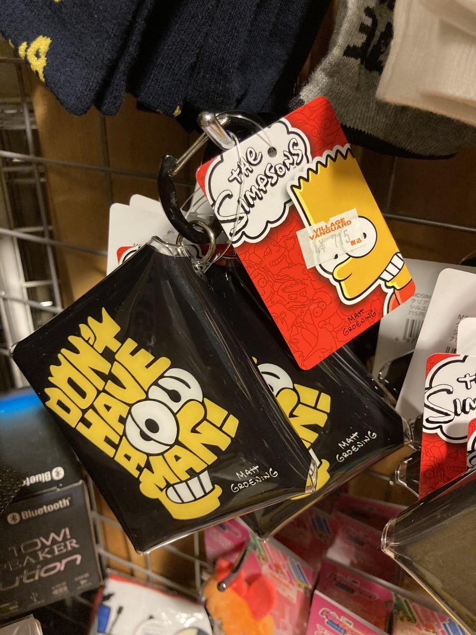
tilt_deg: -30.4
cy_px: 318
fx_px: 513
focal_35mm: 28
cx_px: 238
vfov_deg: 63.4
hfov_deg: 49.7
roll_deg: -2.1
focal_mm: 3.99
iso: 250
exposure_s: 1/33
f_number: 1.8
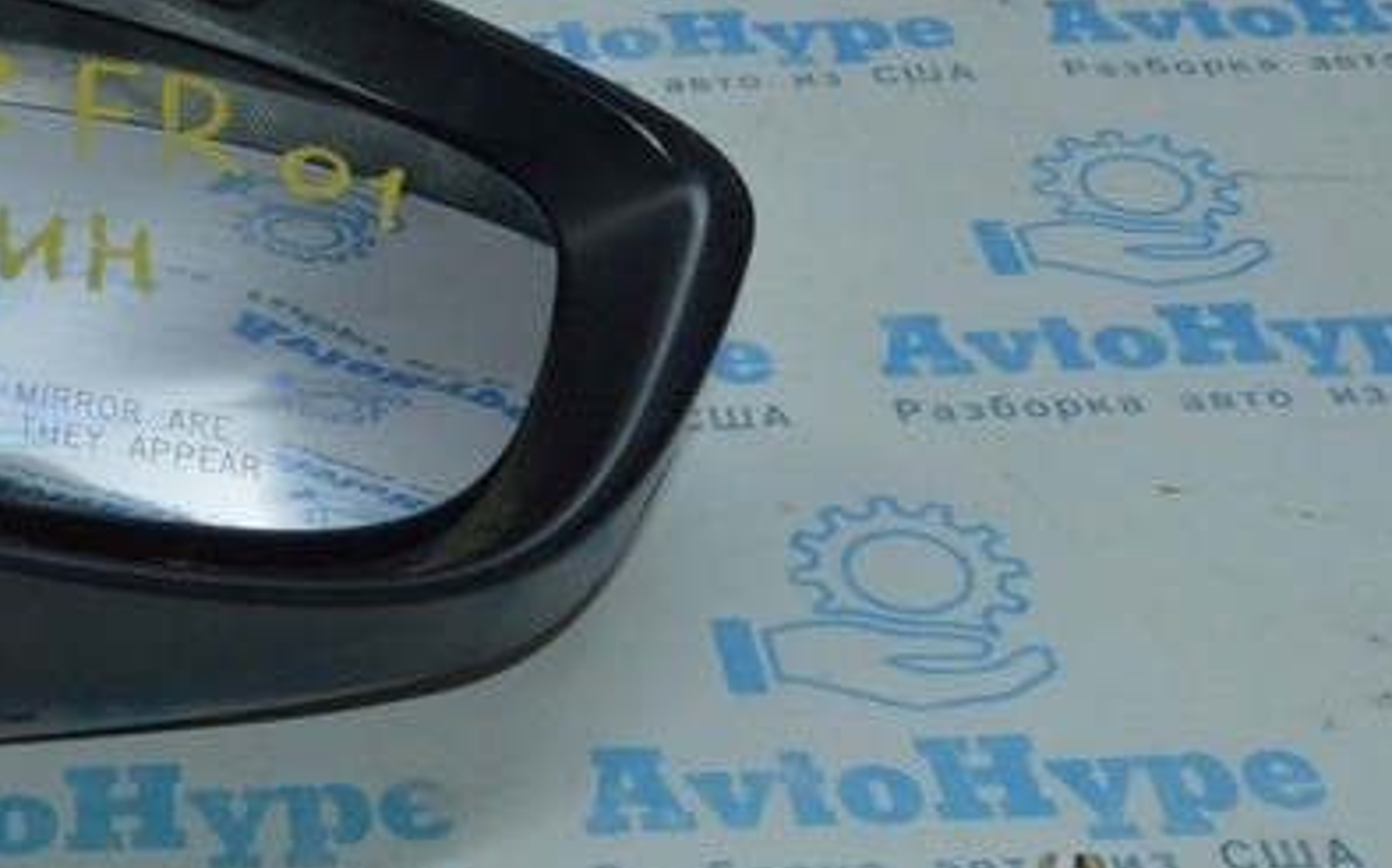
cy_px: 348
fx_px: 3160
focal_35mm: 83
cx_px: -120
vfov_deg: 15.6
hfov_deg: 23.4
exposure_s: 1/50
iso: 1000
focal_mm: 21
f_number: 16
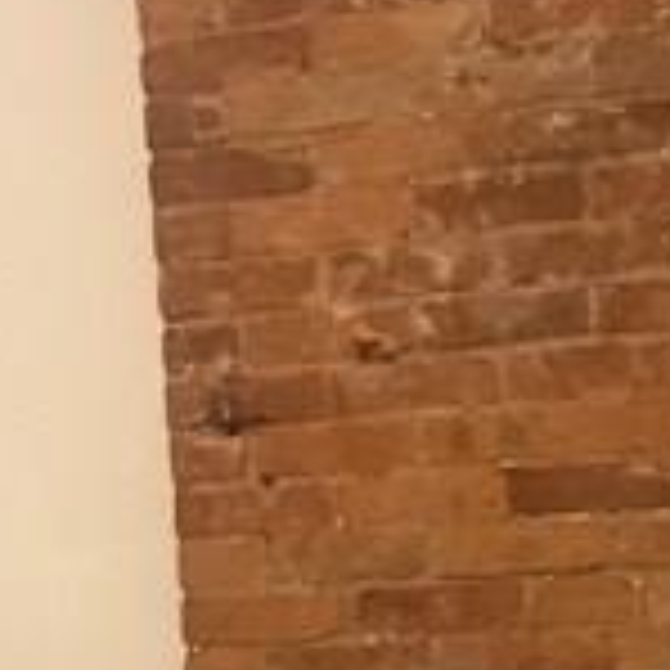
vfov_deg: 10.0
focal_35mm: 170
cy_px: 1012
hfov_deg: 10.3
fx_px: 3723
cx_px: 265
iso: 40
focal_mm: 3.99
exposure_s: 1/15
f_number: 1.8
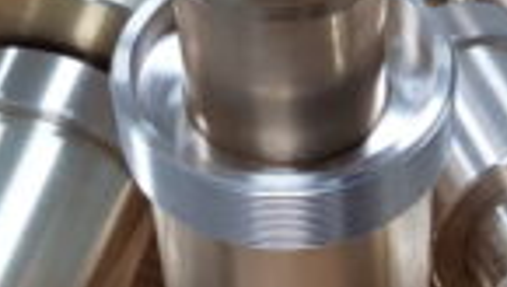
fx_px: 1575
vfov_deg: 10.2
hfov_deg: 17.9
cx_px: 479
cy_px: 346
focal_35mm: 117
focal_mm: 4.3
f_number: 1.7
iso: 64
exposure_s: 1/50
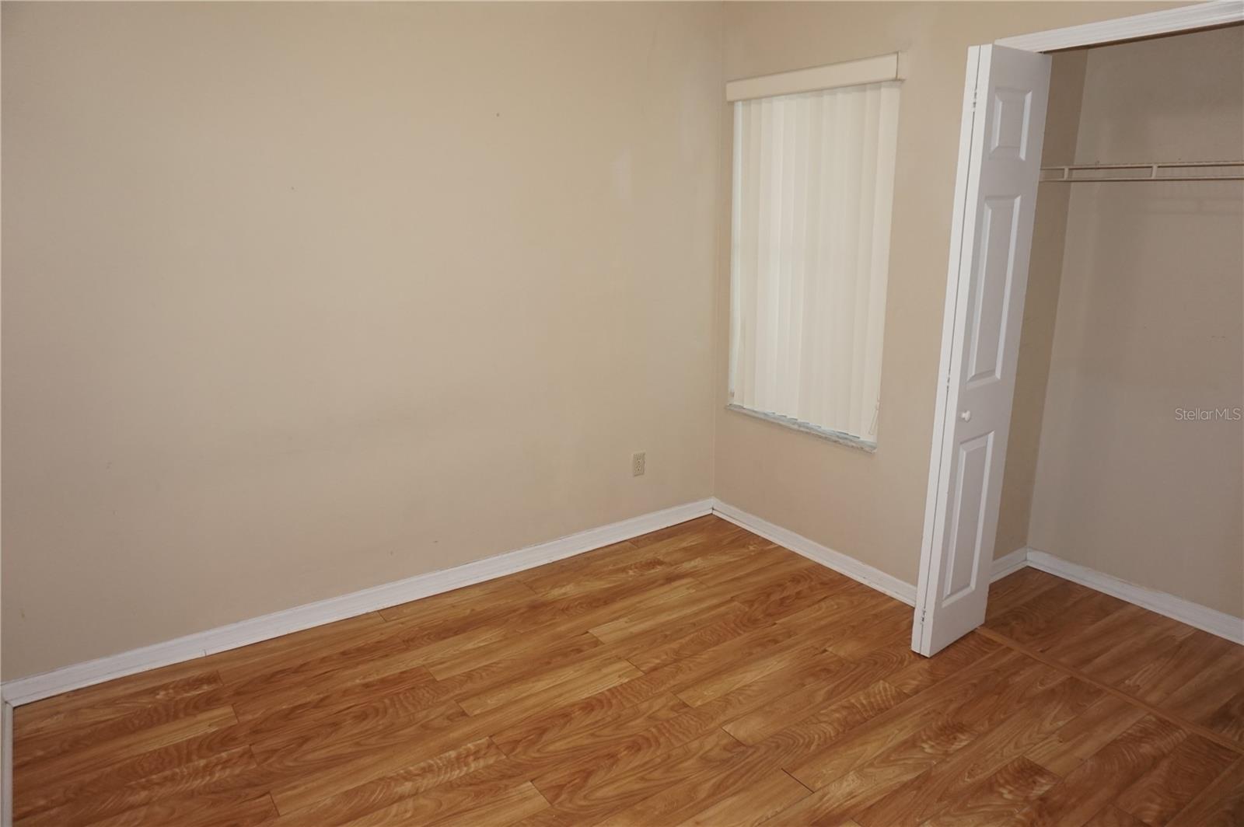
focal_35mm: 24
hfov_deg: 73.8
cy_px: 414
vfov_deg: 53.1
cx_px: 622
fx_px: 829
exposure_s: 1/160
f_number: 4
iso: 640
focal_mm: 16
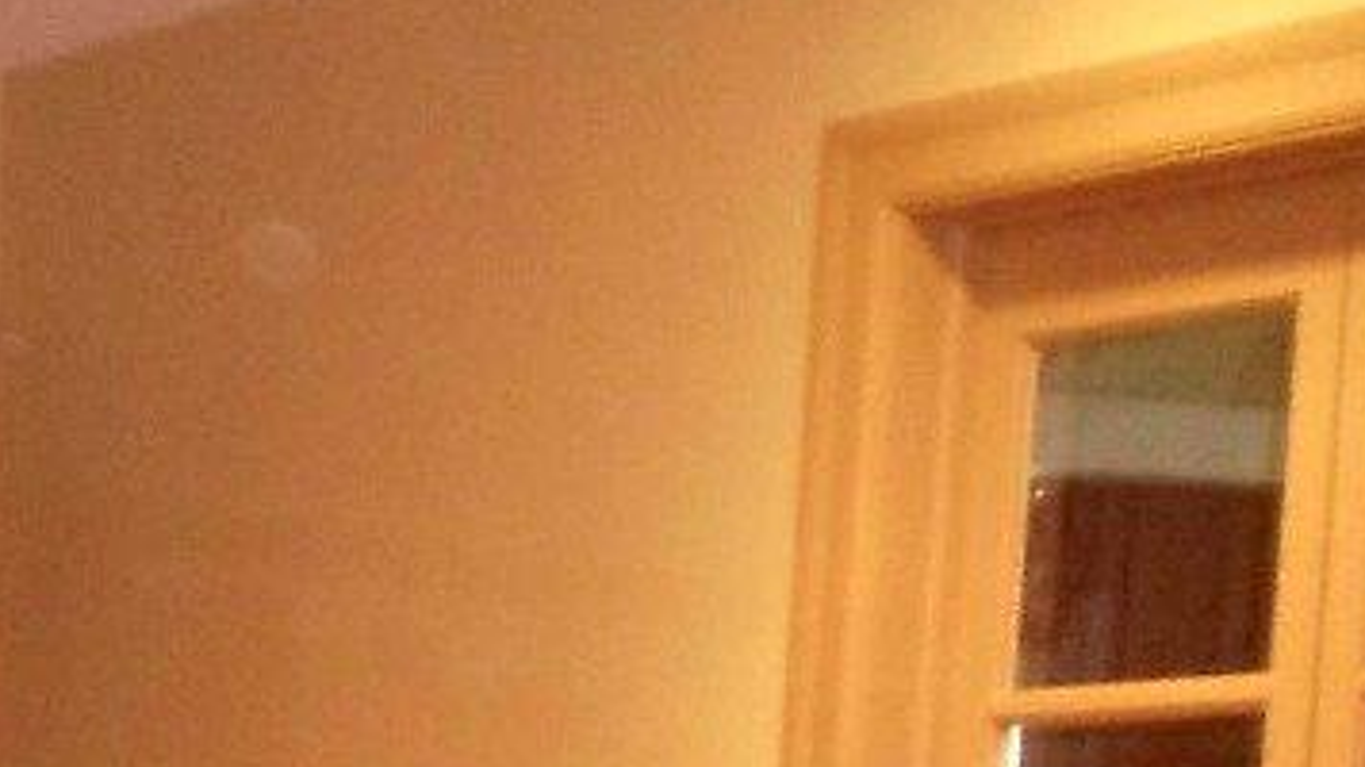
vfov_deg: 5.9
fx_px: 7020
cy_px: 2052
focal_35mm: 194
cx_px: -1242
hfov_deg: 10.3
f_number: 3.5
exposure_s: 1/8
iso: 400
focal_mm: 6
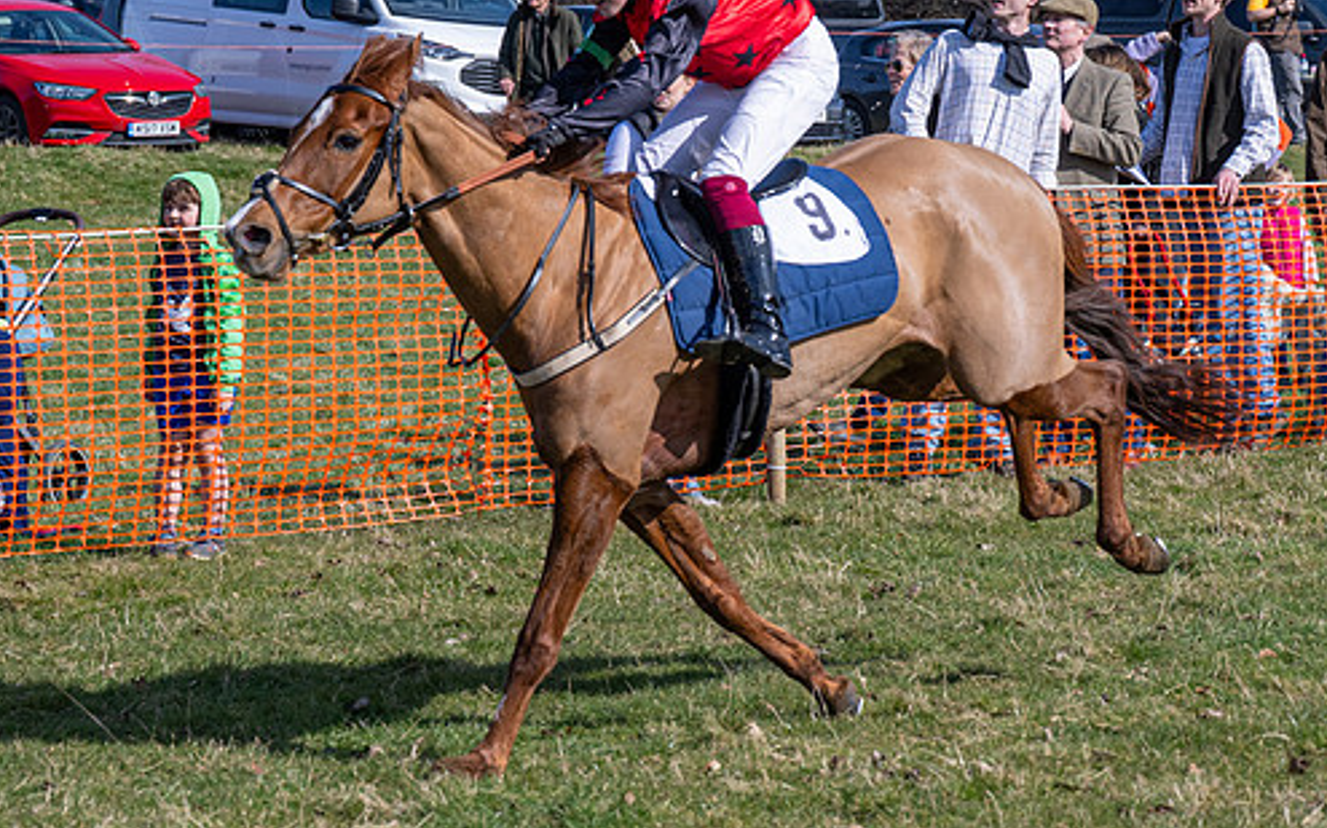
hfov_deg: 13.8
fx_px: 5495
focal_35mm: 152
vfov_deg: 8.6
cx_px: 771
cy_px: 372
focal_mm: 70
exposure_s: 1/1600
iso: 200
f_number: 5
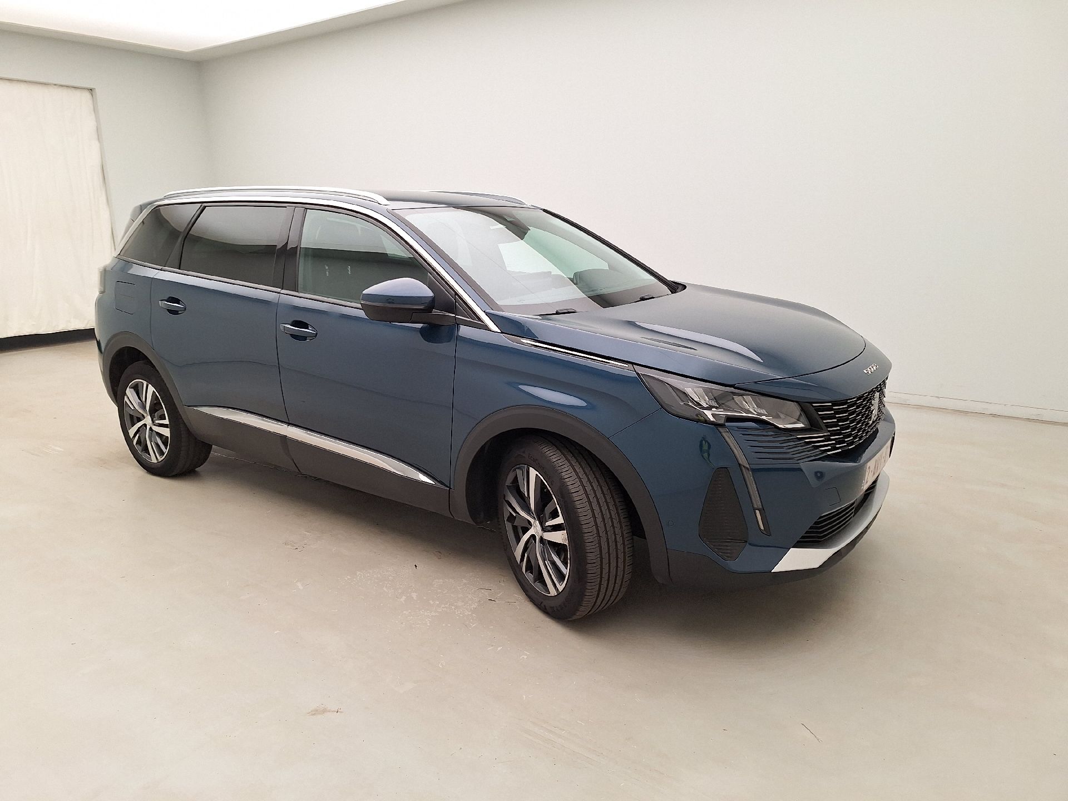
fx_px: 710
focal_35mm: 23
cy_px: 400
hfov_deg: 73.9
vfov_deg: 58.9
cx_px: 534
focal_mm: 5.54
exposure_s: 1/100
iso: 50
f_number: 1.8
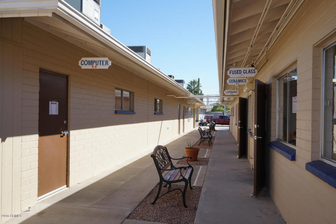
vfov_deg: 40.0
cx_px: 168
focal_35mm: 33
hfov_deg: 57.2
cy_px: 112
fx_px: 308
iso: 250
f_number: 14
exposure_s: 1/125
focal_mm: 33
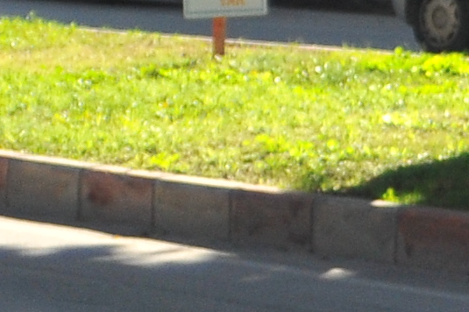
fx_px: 4973
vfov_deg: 3.6
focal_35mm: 382
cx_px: -391
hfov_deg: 5.3
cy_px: -287
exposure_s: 1/3200
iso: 1250
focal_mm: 48
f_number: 5
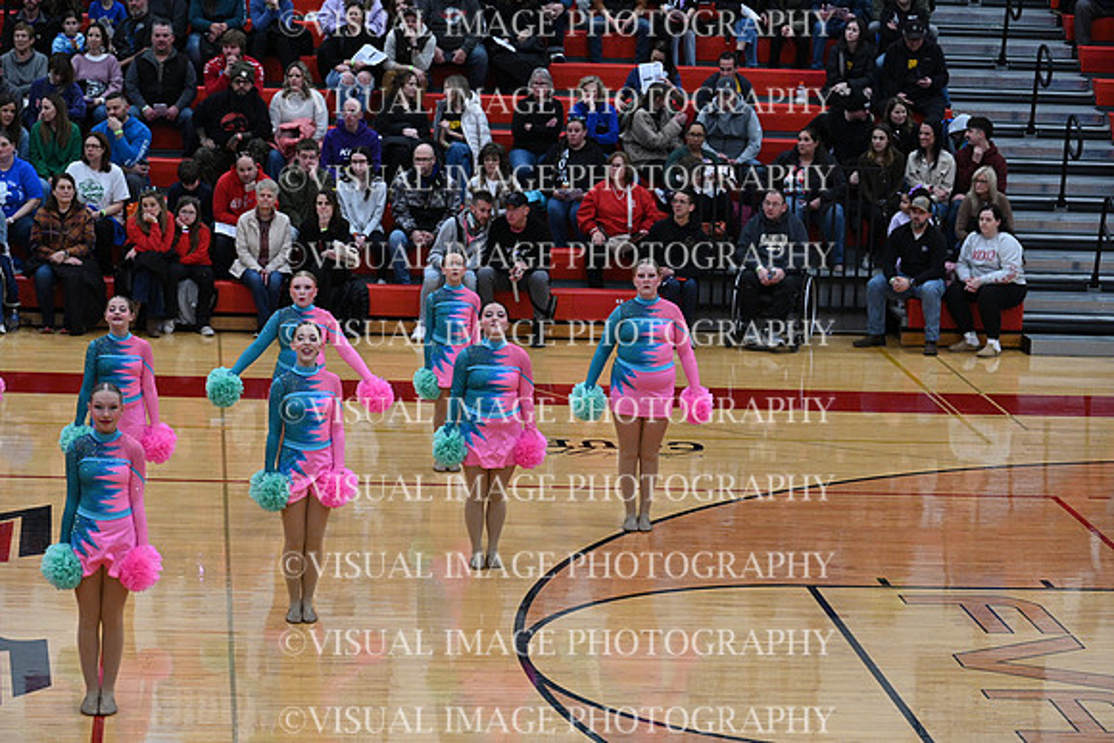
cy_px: 372
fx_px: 3405
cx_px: 557
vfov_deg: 12.5
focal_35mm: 110
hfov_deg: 18.6
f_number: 4
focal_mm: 110
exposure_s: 1/400
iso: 4000
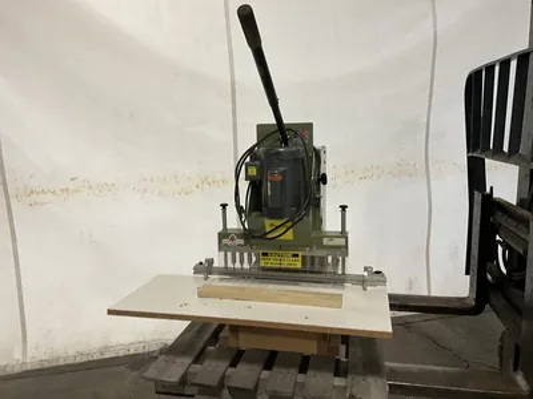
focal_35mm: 29
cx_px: 266
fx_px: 447
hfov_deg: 61.7
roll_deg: +1.5
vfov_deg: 48.2
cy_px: 200
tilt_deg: -9.6
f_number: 1.8
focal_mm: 3
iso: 125
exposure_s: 1/60
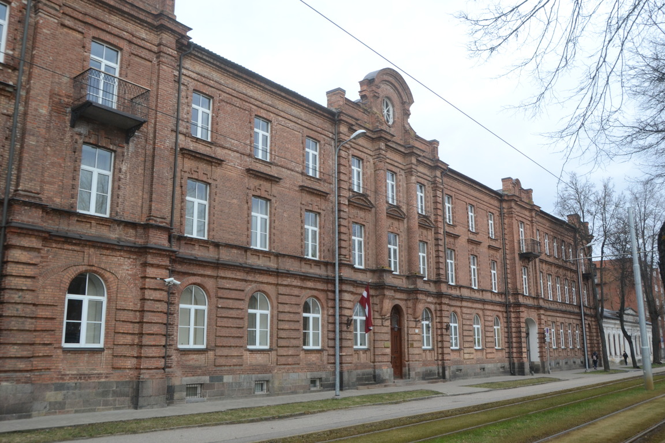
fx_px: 554
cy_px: 222
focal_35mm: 30
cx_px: 332
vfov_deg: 43.6
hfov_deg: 61.9
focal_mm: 20
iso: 800
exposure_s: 1/400
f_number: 9
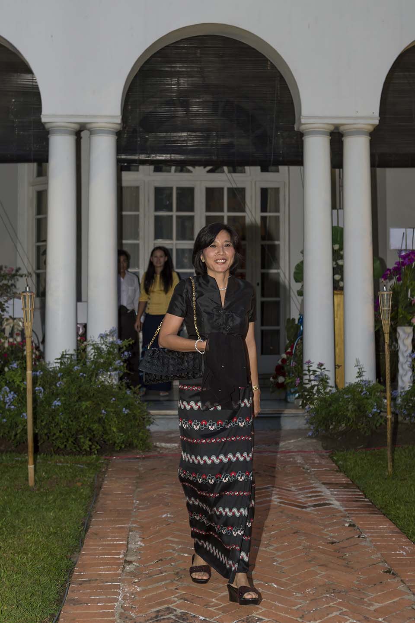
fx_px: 762
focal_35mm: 44
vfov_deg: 44.5
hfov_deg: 30.5
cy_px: 312
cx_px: 208
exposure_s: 1/60
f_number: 4
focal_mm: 44
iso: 400
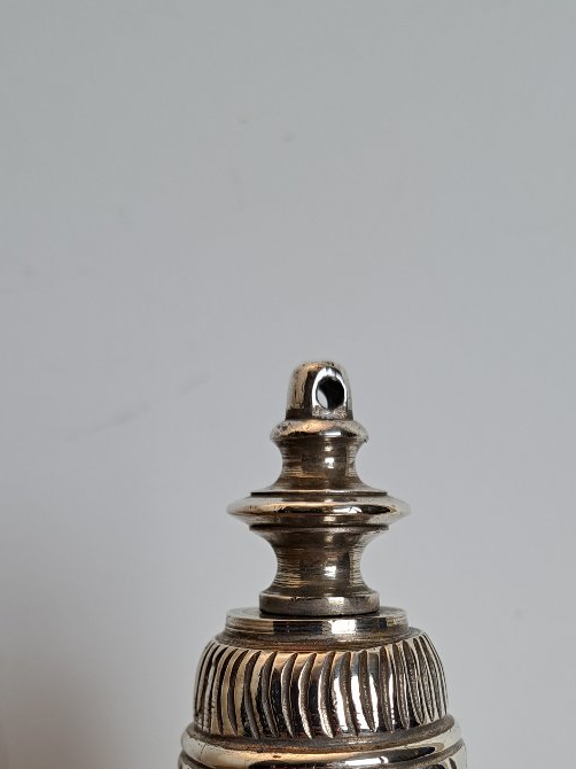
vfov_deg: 41.1
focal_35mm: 43
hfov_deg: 33.6
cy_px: 662
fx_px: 955
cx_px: 310
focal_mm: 5.23
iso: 80
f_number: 1.8
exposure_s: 1/60
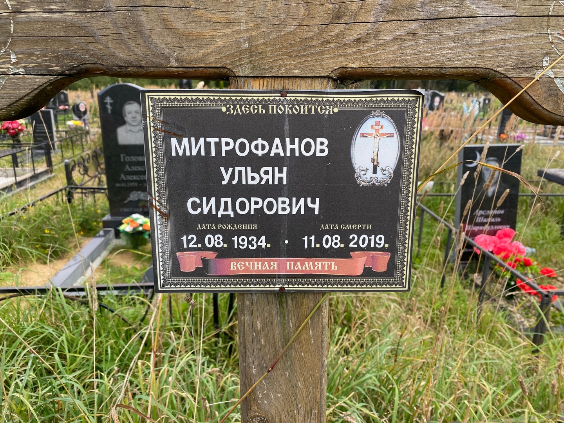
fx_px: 424
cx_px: 282
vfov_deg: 53.1
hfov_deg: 67.3
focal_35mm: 26
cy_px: 212
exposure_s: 1/673
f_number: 1.8
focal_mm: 4.25
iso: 32
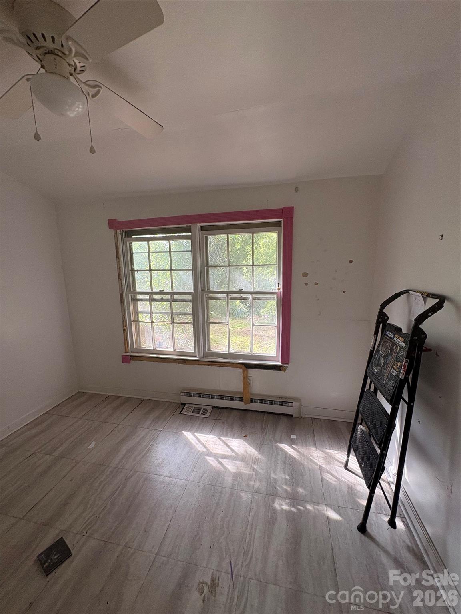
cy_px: 307
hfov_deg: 85.7
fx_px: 249
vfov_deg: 102.1
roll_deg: +1.8
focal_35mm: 14
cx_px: 230
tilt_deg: -7.6
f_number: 2.2
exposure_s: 1/99
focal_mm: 2.22
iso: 64
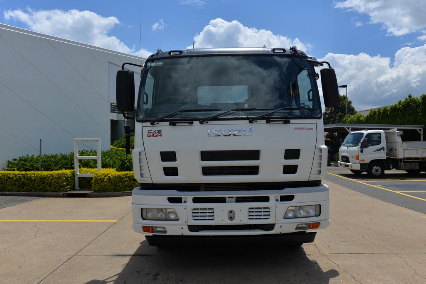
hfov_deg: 73.8
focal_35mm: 24
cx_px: 213
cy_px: 142
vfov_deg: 53.1
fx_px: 284
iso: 100
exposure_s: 1/320
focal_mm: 24
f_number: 9
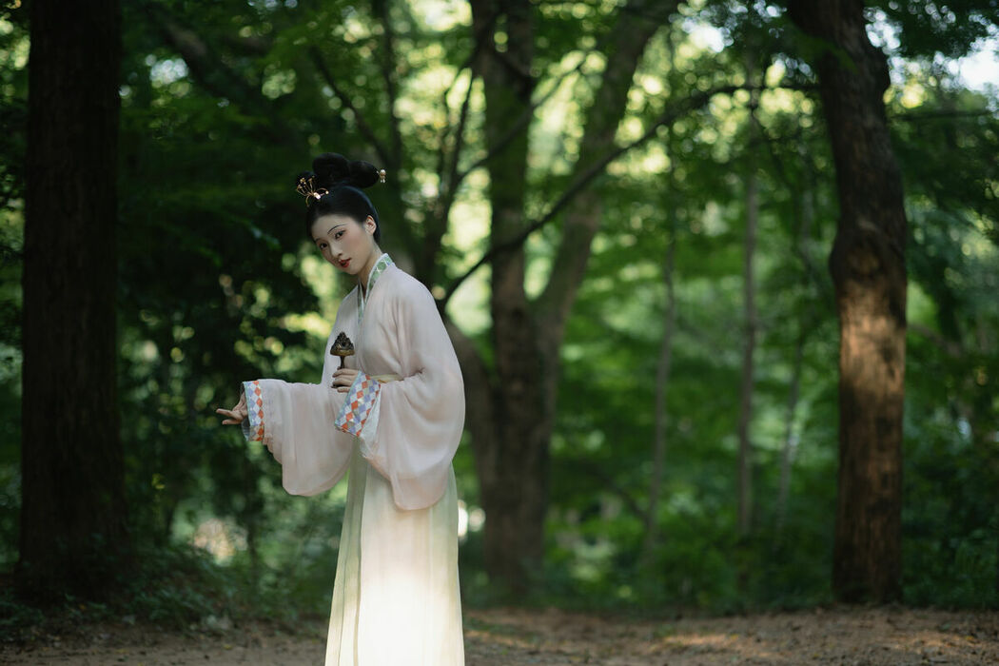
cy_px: 333
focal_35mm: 85
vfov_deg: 16.1
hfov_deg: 23.9
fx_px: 2359
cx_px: 500
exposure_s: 1/200
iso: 100
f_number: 1.8
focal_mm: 85
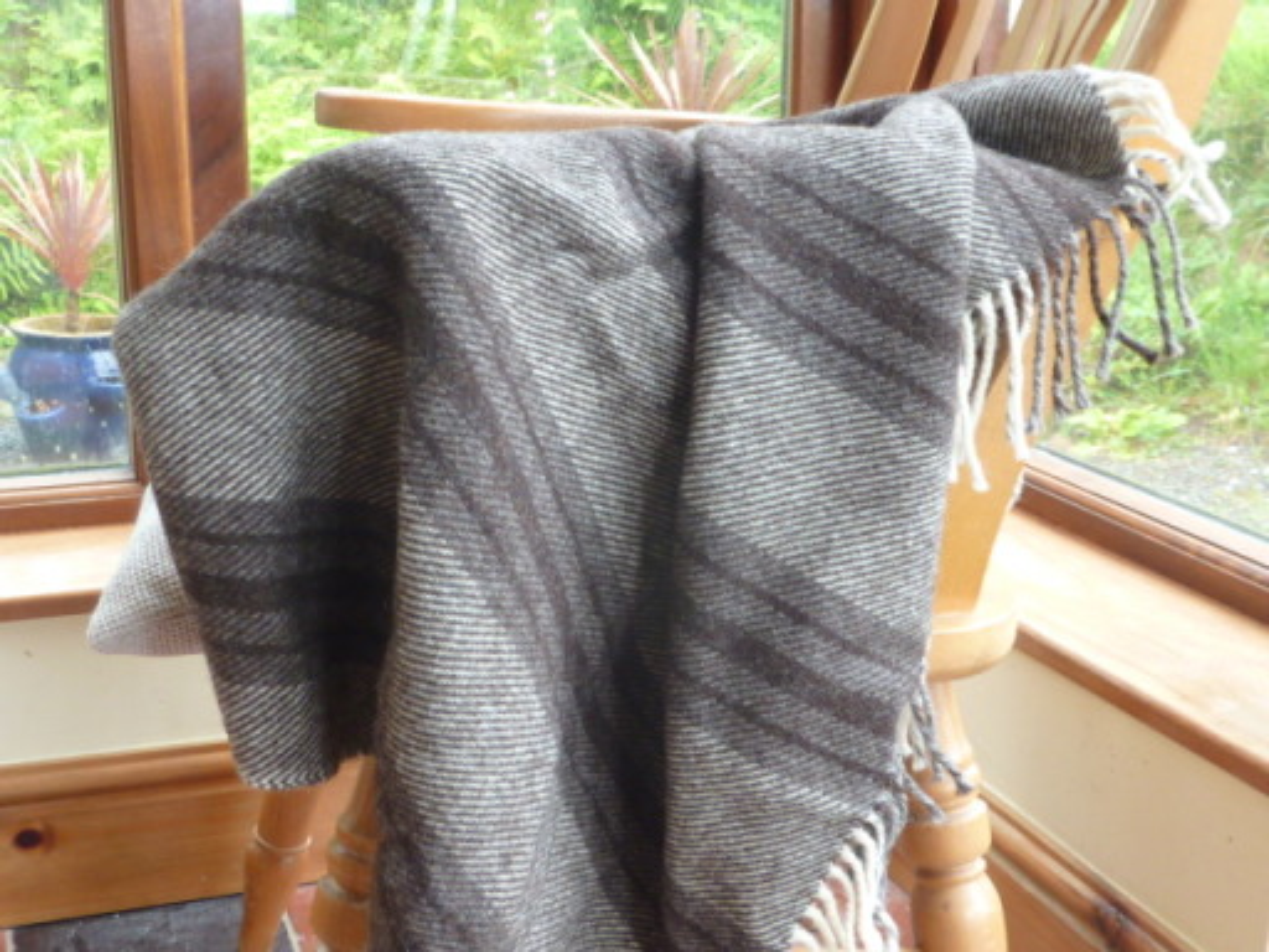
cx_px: 634
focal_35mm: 48
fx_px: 1760
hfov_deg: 39.7
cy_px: 476
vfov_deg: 30.3
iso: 80
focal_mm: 4.4
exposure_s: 1/20
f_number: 3.3
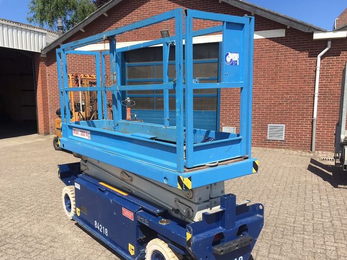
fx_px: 331
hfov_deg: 55.2
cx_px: 150
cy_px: 146
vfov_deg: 42.9
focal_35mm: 33
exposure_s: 1/1522
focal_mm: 4.15
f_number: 2.2
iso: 32
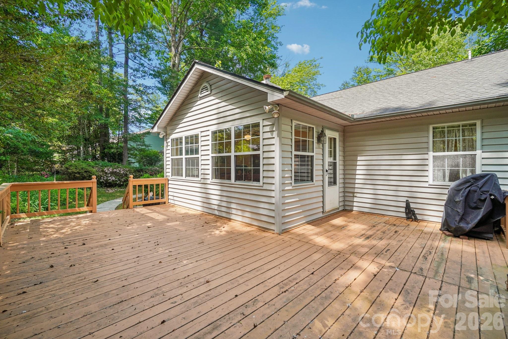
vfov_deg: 77.3
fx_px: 212
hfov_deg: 100.4
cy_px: 170
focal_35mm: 15
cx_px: 254
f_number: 8
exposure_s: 1/60
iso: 100
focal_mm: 10
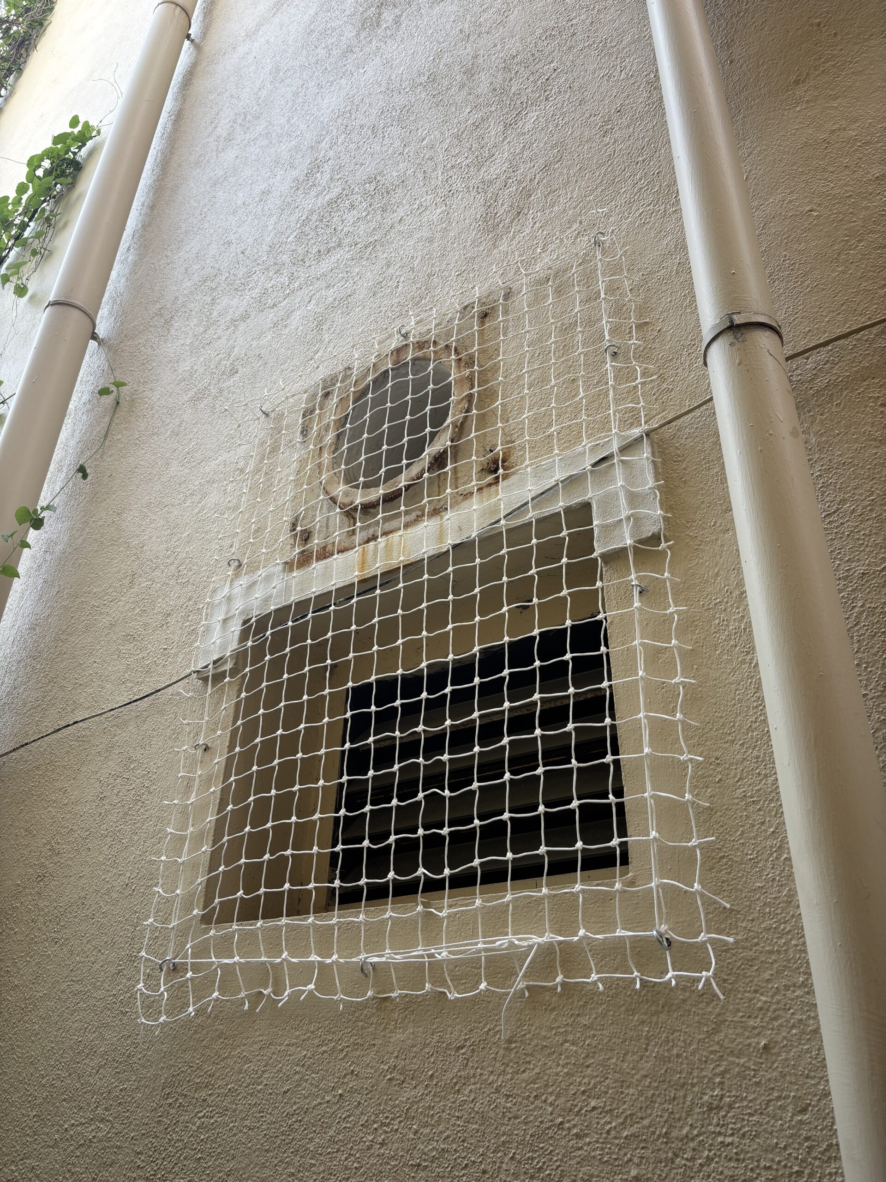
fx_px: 887
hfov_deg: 53.1
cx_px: 443
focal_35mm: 26
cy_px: 591
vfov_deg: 67.3
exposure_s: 1/126
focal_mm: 5.96
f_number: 1.6
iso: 32
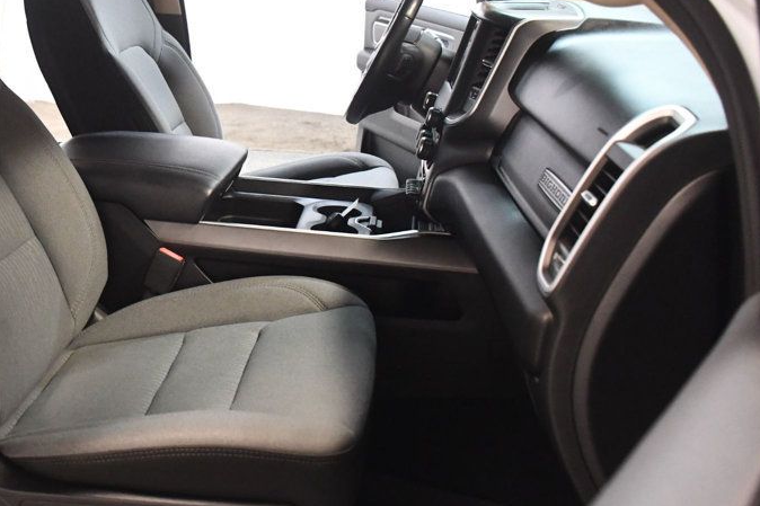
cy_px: 207
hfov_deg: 45.9
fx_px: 865
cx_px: 196
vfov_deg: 32.5
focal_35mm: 41
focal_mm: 18
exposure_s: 1/60
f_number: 3.5
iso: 4000
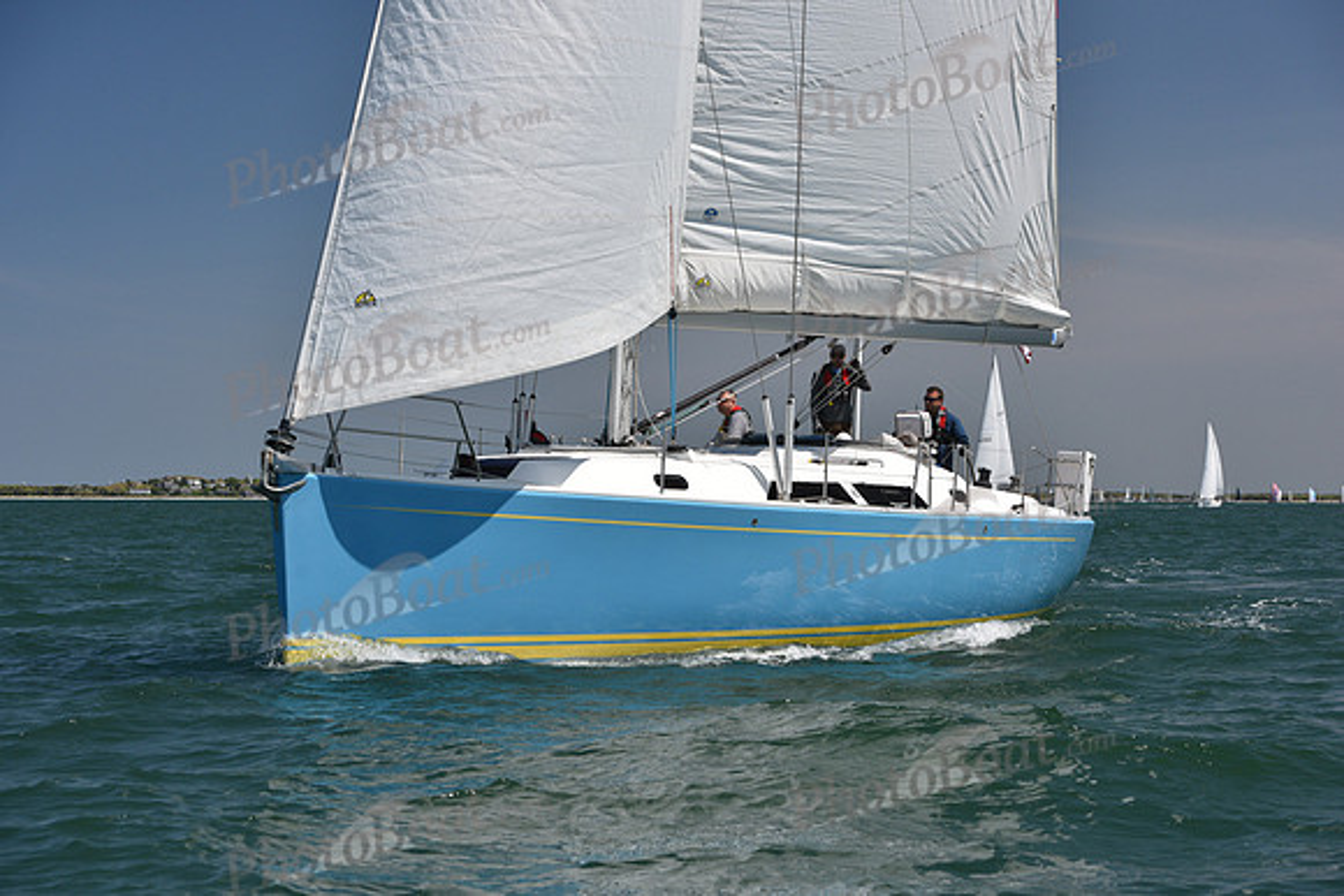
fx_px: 2614
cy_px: 448
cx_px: 672
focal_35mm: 70
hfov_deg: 28.8
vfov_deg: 19.5
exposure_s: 1/800
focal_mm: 70
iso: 320
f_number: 6.3
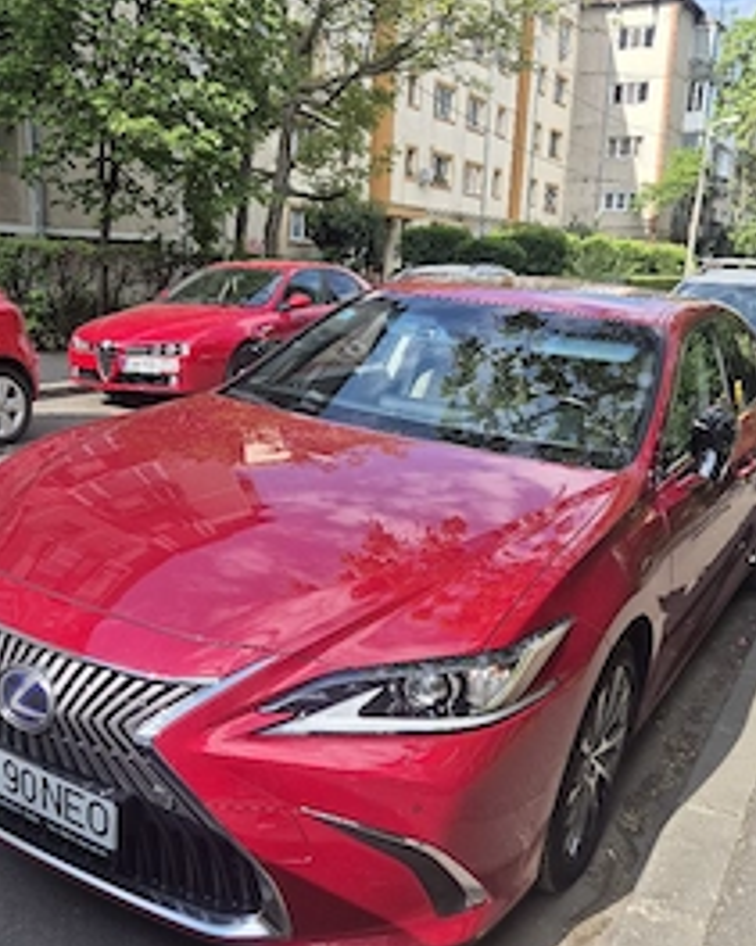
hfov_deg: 43.3
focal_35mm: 34
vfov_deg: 52.8
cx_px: 391
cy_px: 505
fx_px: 951
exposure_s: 1/714
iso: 25
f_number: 1.8
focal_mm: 5.4
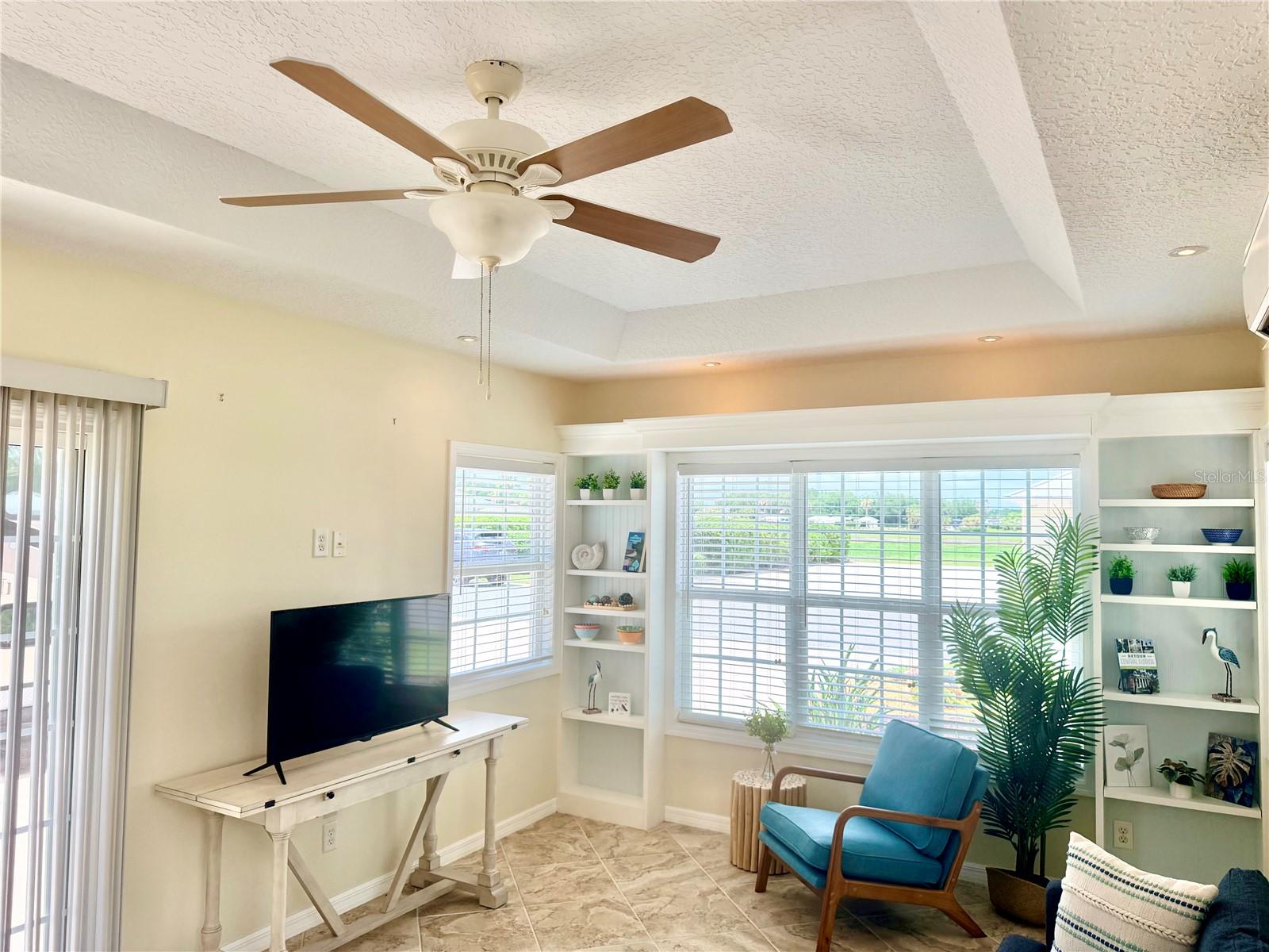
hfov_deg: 71.6
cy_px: 476
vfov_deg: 56.8
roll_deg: +0.0
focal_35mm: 24
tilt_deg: +3.0
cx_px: 634
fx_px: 880
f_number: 1.78
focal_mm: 6.76
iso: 100
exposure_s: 1/1018
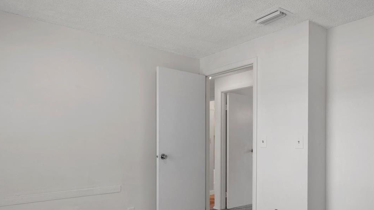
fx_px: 268
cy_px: 156
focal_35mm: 27
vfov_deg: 41.7
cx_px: 163
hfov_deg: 69.6
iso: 320
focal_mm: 17
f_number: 9
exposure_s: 1
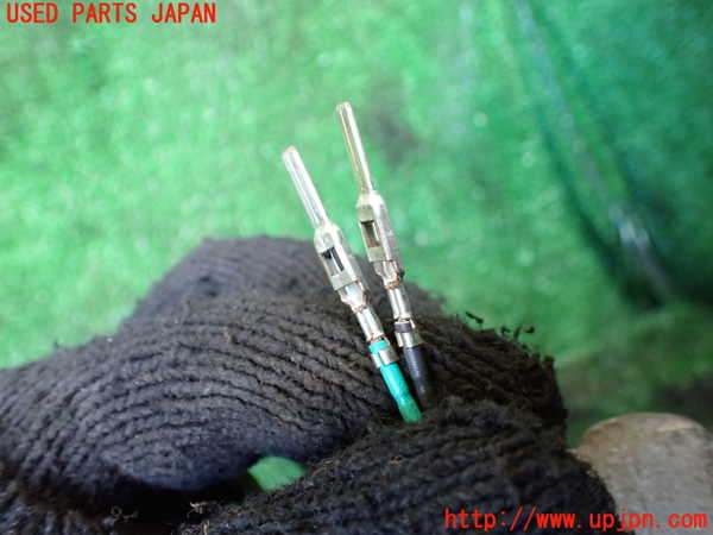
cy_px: 268
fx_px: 618
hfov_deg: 60.0
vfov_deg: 46.8
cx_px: 356
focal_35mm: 30
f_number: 2.3
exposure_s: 1/80
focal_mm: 5.4
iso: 800
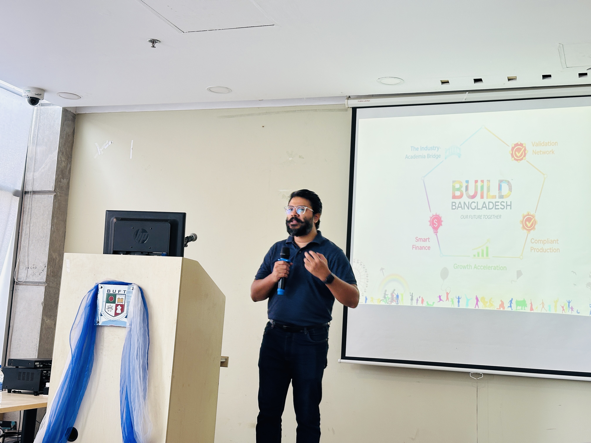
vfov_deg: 30.3
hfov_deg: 39.7
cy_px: 222
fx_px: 820
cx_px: 296
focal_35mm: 48
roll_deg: -3.4
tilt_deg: +7.4
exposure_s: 1/50
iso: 64
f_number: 1.78
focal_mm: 6.86
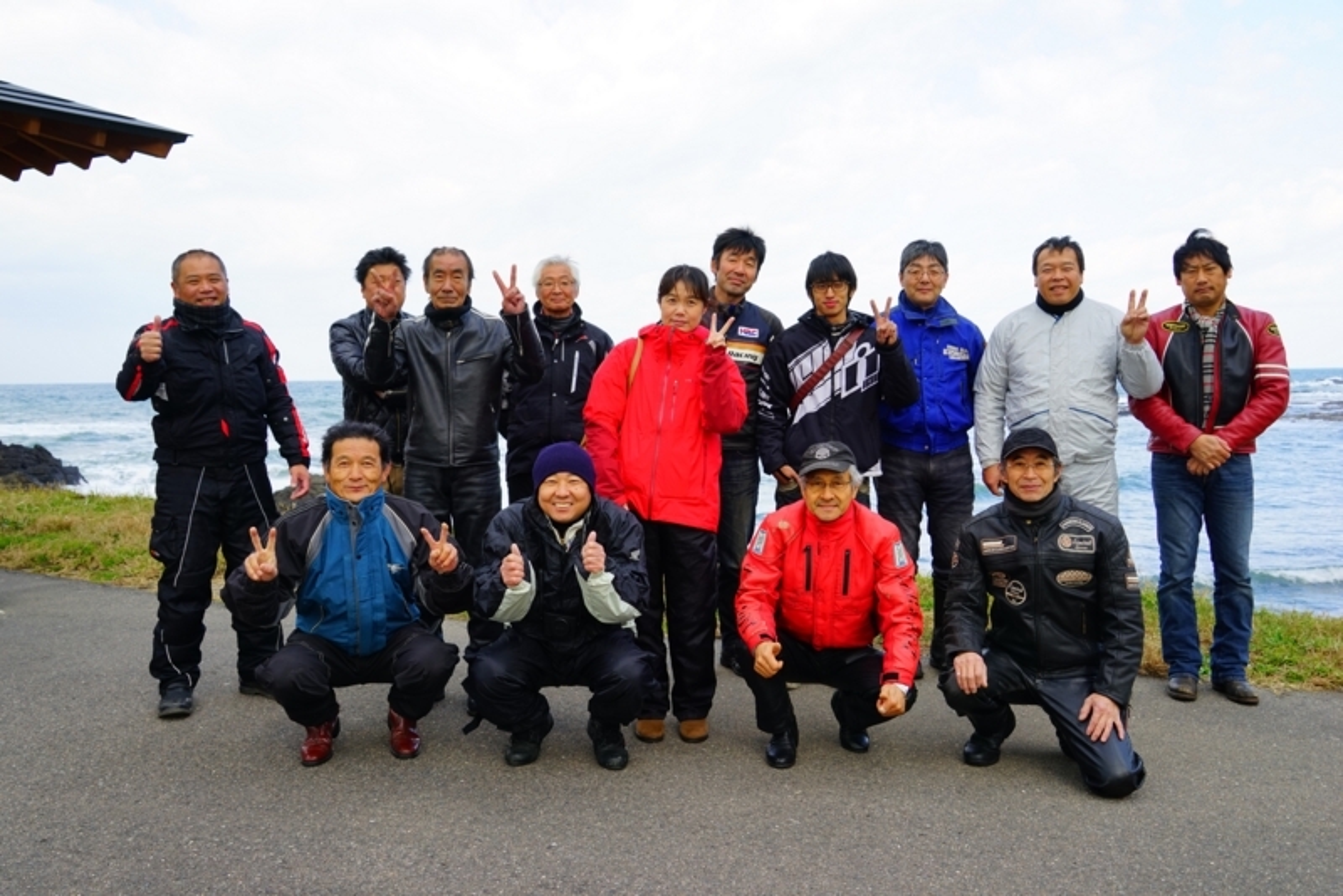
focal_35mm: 31
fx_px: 1157
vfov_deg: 42.4
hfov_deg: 60.3
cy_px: 448
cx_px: 672
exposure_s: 1/100
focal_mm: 31
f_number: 7.1
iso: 100
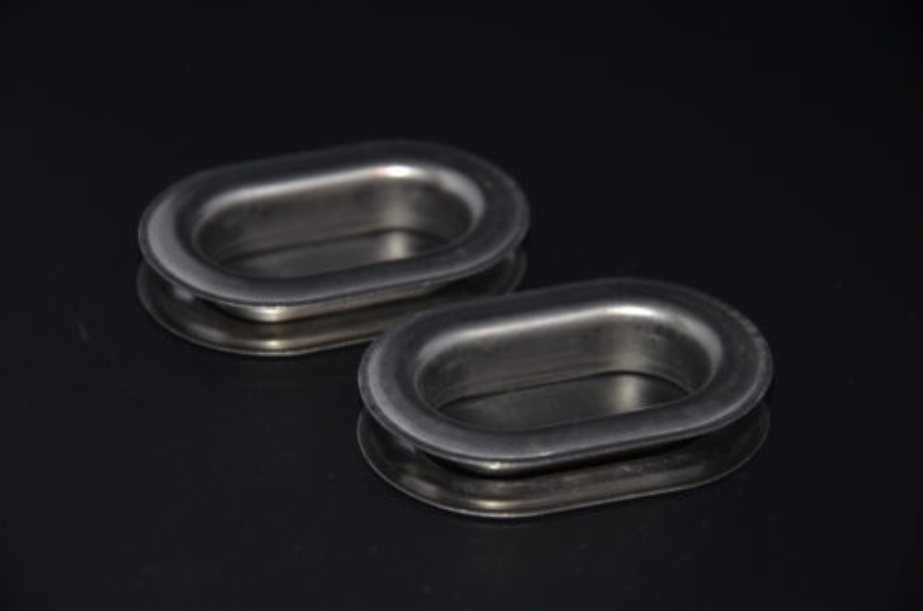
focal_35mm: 158
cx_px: 462
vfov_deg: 8.7
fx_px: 4029
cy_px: 306
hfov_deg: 13.1
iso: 800
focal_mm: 105
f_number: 5.6
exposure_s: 1/60
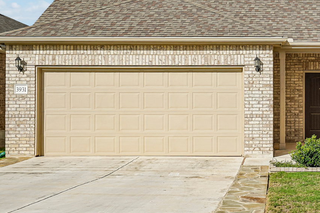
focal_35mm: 67
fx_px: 596
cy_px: 80
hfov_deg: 29.1
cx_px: 275
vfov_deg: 20.3
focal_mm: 35
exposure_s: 1/800
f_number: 8
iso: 200
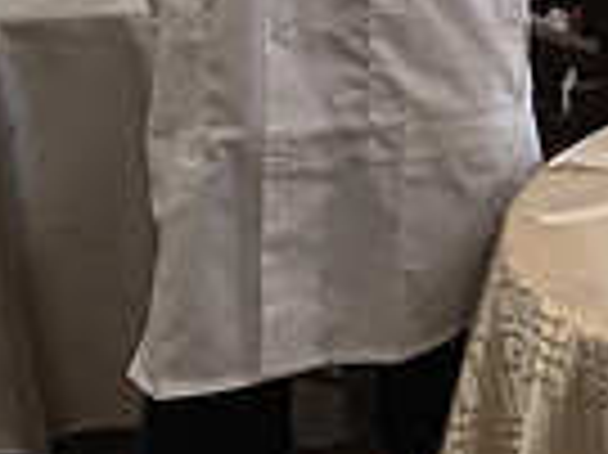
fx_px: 2194
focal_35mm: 125
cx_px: 1171
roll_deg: -0.7
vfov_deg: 11.5
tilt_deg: -8.9
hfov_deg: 13.7
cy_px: -155
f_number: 2.2
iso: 64
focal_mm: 4.15
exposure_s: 1/30
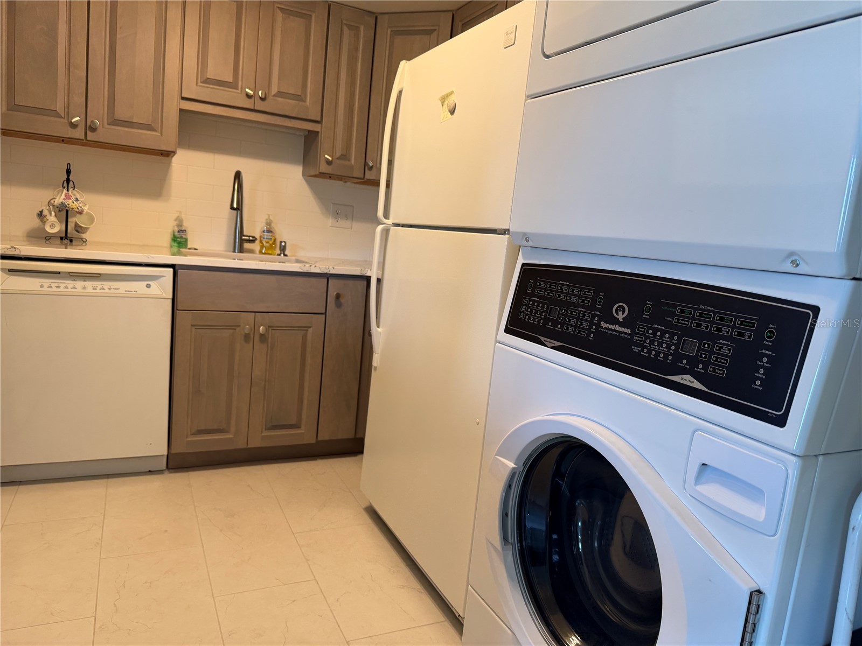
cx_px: 431
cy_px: 323
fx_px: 598
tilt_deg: -8.1
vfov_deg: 56.8
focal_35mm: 24
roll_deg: -4.9
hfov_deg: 71.6
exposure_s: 1/120
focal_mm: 6.76
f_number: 1.78
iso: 160
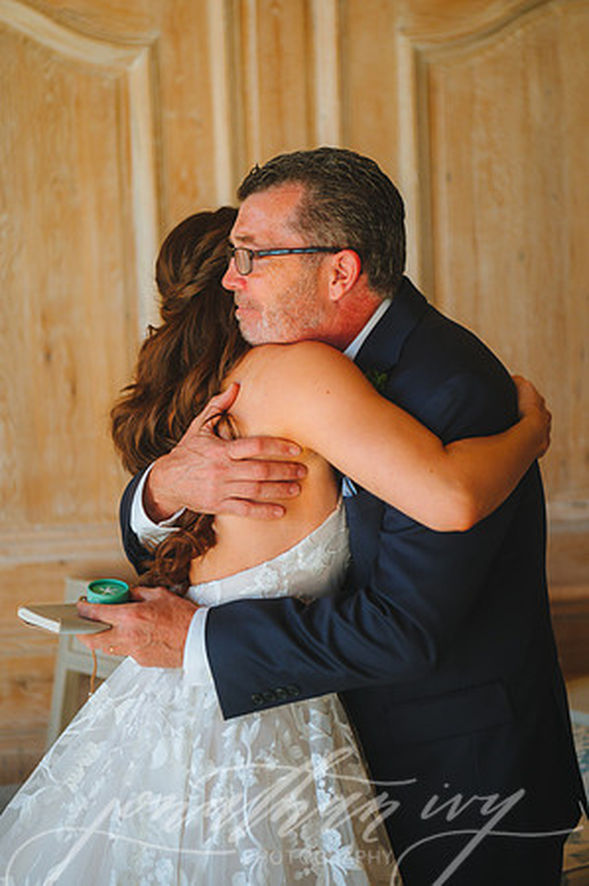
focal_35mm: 70
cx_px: 294
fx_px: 1722
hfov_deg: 19.4
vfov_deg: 28.9
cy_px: 443
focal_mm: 70
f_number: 2.8
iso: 1250
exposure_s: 1/400
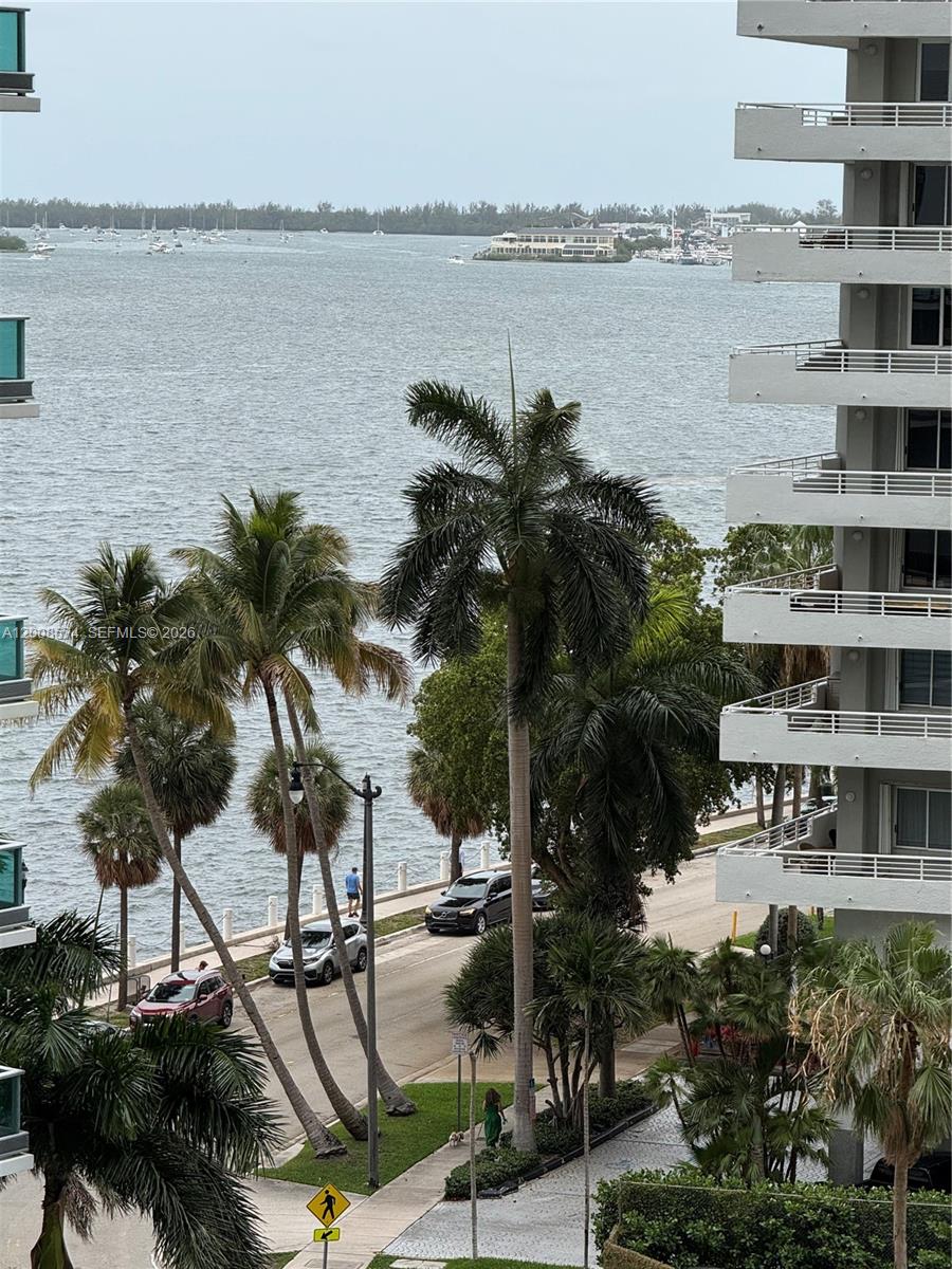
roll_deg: -1.3
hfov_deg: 12.3
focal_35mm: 120
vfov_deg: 16.4
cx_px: 476
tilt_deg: -4.1
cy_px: 634
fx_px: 4400
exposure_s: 1/1395
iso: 50
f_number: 2.8
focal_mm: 15.66
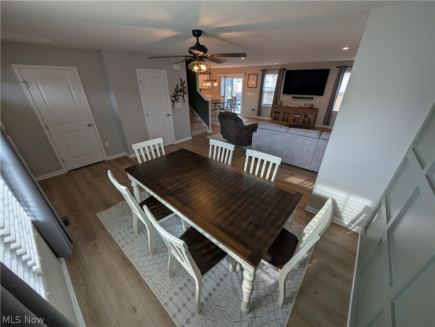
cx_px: 218
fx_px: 151
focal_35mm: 12
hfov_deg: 110.5
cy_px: 164
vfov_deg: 94.6
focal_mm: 2.02
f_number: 1.7
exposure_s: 1/170
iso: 51
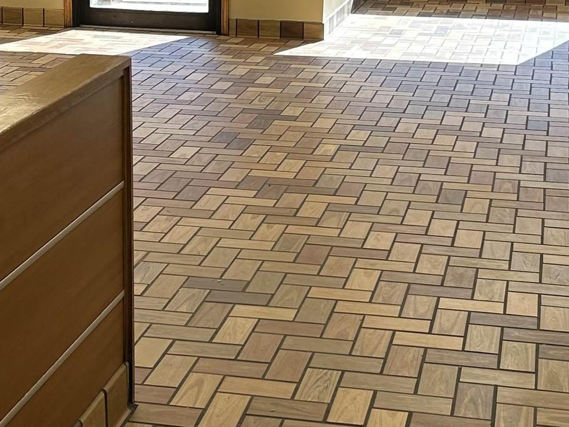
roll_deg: -0.2
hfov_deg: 24.7
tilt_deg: -11.3
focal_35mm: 79
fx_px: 1298
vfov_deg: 18.4
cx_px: 275
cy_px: 70
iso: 50
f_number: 1.5
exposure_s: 1/427
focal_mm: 5.7
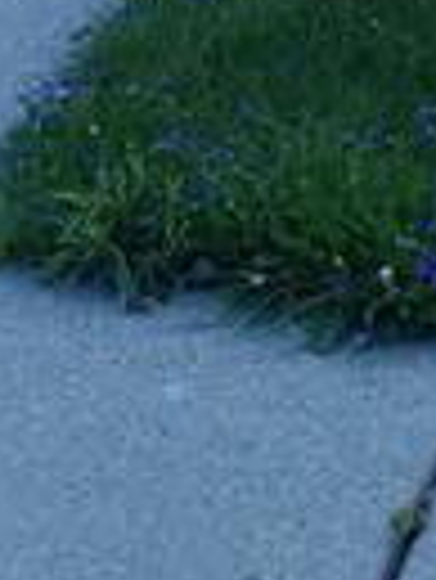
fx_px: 2599
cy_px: -1003
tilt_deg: +1.1
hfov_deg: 9.6
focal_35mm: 155
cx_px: 234
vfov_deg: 10.2
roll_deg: +0.4
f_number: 1.8
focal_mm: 4.25
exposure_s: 1/839
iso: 32
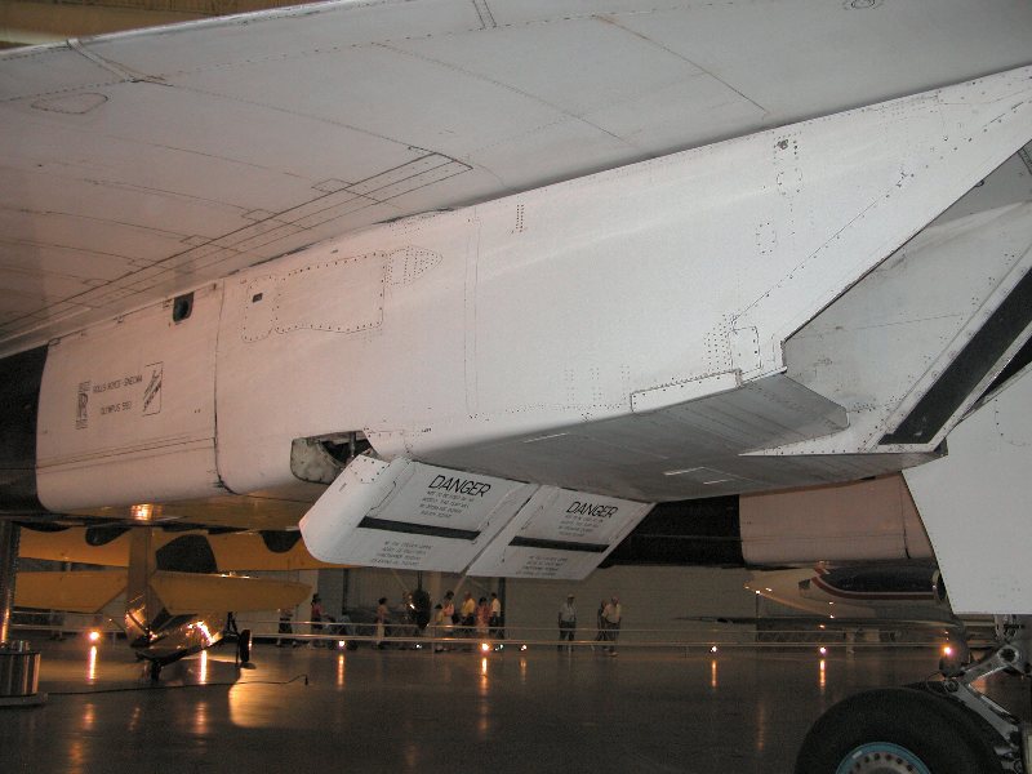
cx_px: 516
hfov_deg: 52.6
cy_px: 387
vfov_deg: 40.7
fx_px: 1043
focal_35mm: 35
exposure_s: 1/60
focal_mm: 9
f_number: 2.8
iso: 200
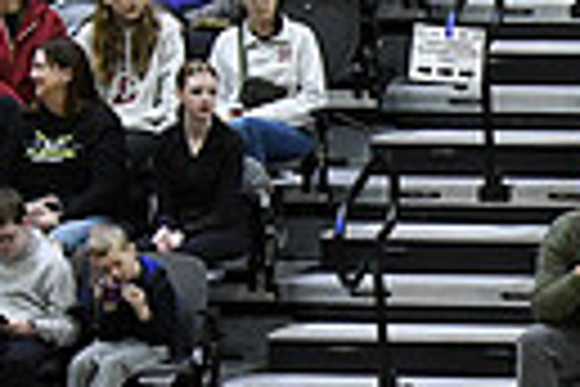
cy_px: 758
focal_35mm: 472
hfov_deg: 4.3
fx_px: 7604
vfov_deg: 2.9
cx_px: 1299
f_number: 4
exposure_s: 1/500
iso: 5000
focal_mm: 70
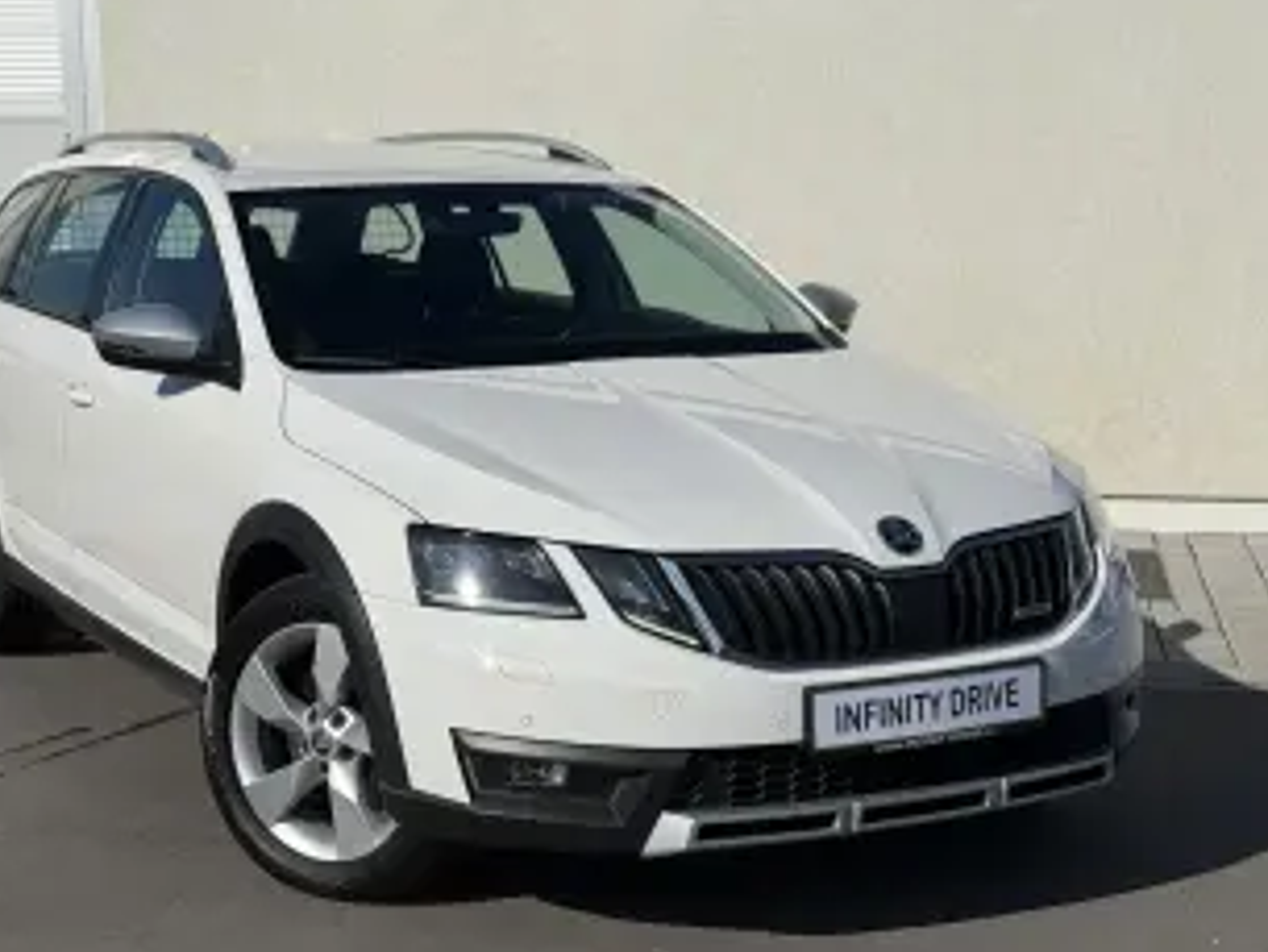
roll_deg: +0.4
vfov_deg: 23.3
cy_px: 520
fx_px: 2309
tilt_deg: -9.6
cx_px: 553
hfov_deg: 30.7
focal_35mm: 63
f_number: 1.78
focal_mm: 6.76
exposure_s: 1/13333
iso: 50
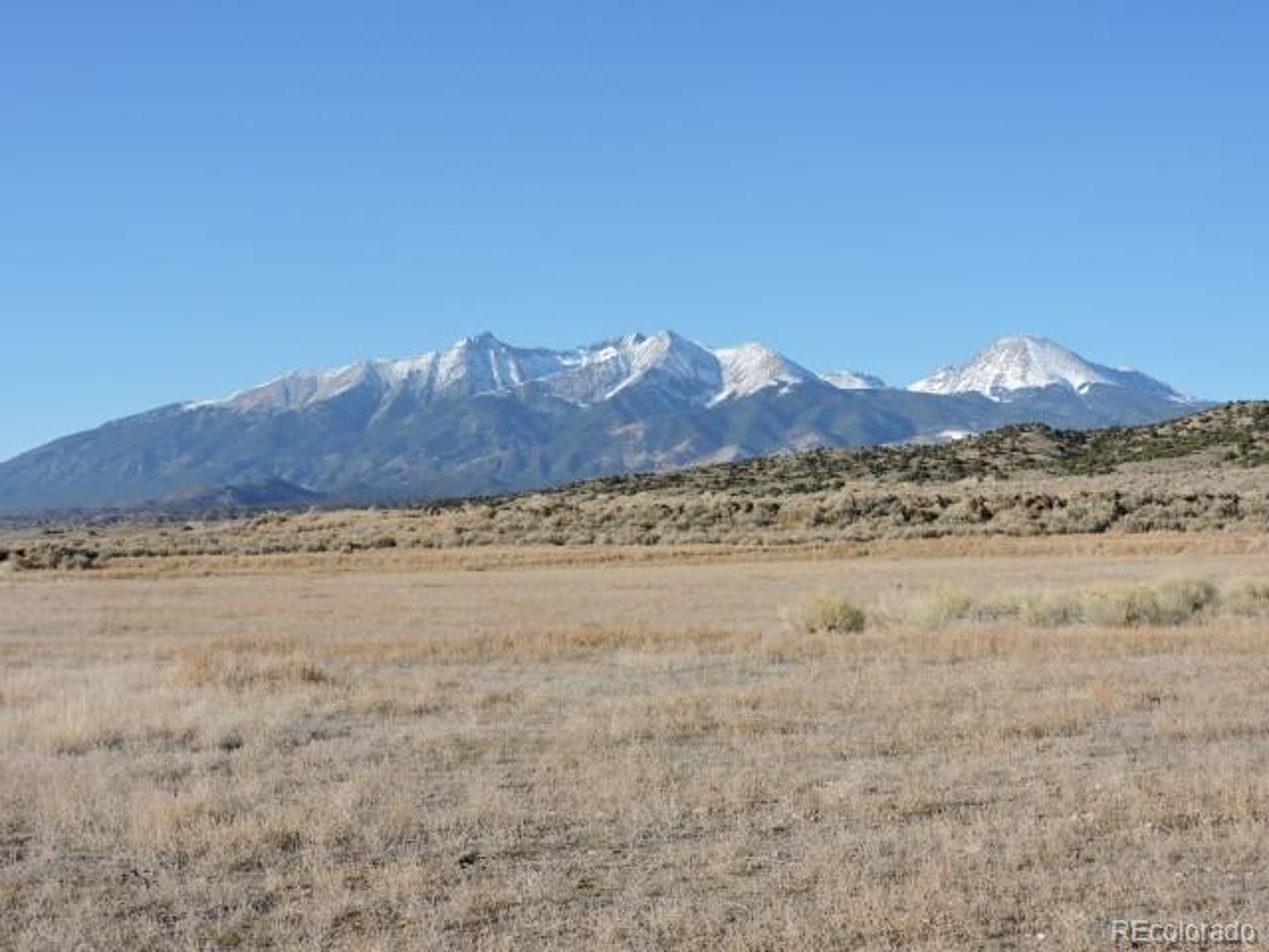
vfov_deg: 24.4
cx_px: 634
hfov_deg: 32.2
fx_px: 2200
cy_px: 476
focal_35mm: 60
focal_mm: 10.7
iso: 100
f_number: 3.7
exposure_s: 1/800
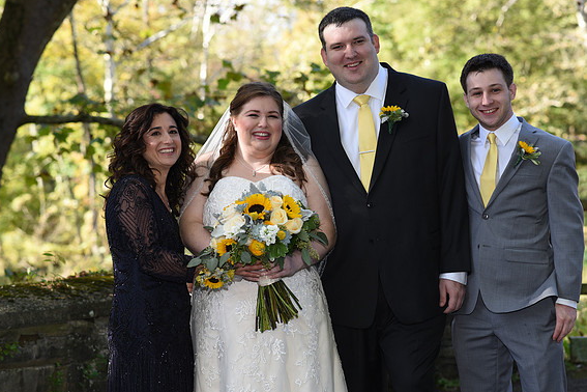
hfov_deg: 23.4
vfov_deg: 15.7
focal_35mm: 87
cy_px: 193
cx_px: 288
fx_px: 1418
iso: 200
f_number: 4
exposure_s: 1/200
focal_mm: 85
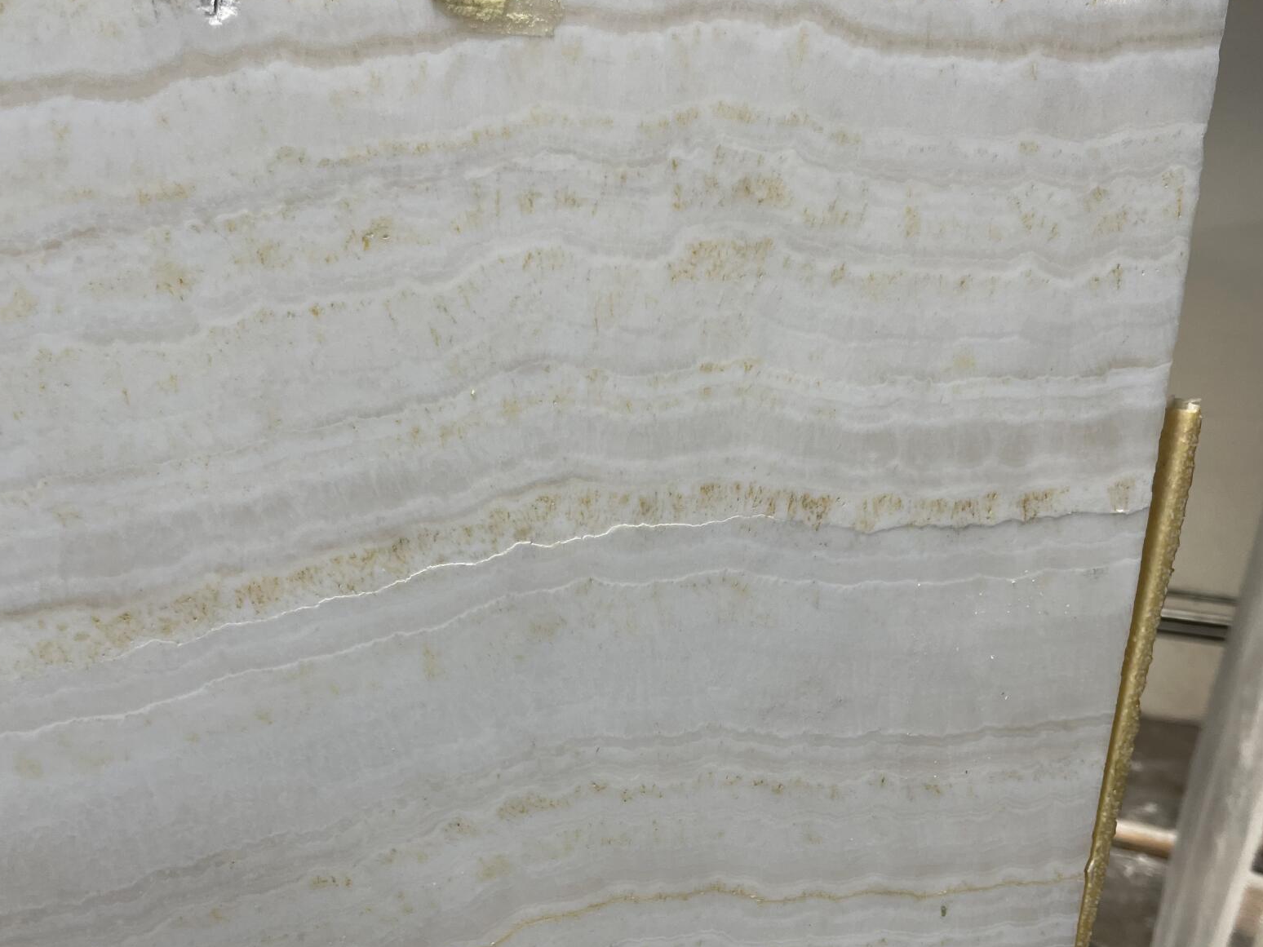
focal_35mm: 31
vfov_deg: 45.4
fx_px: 1131
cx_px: 679
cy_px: 524
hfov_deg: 58.3
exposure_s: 1/120
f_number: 1.6
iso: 100
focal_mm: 5.1
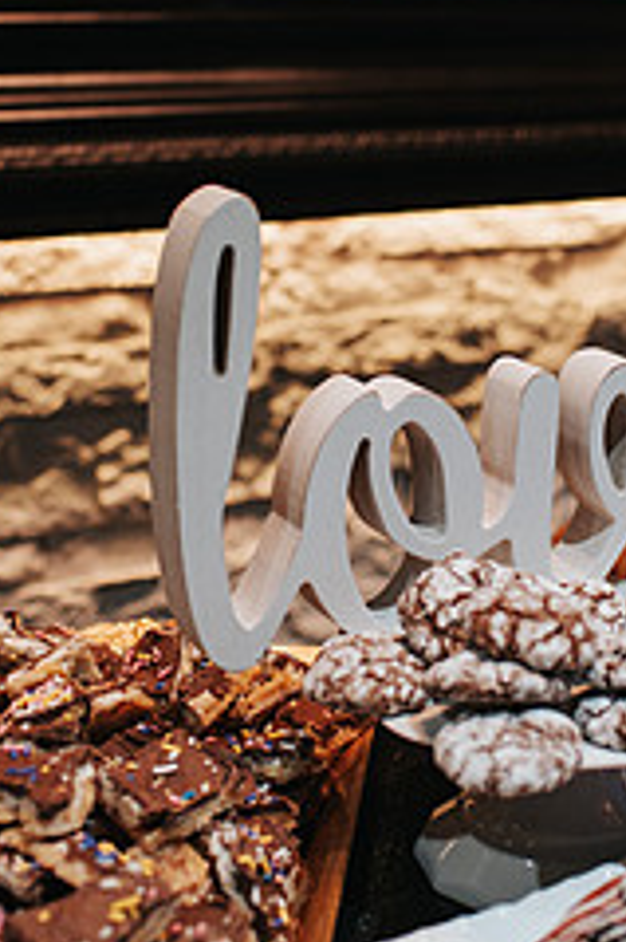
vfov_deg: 30.4
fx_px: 1724
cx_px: 469
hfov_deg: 20.4
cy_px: 355
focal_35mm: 66
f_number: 2.8
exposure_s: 1/250
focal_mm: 35
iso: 800
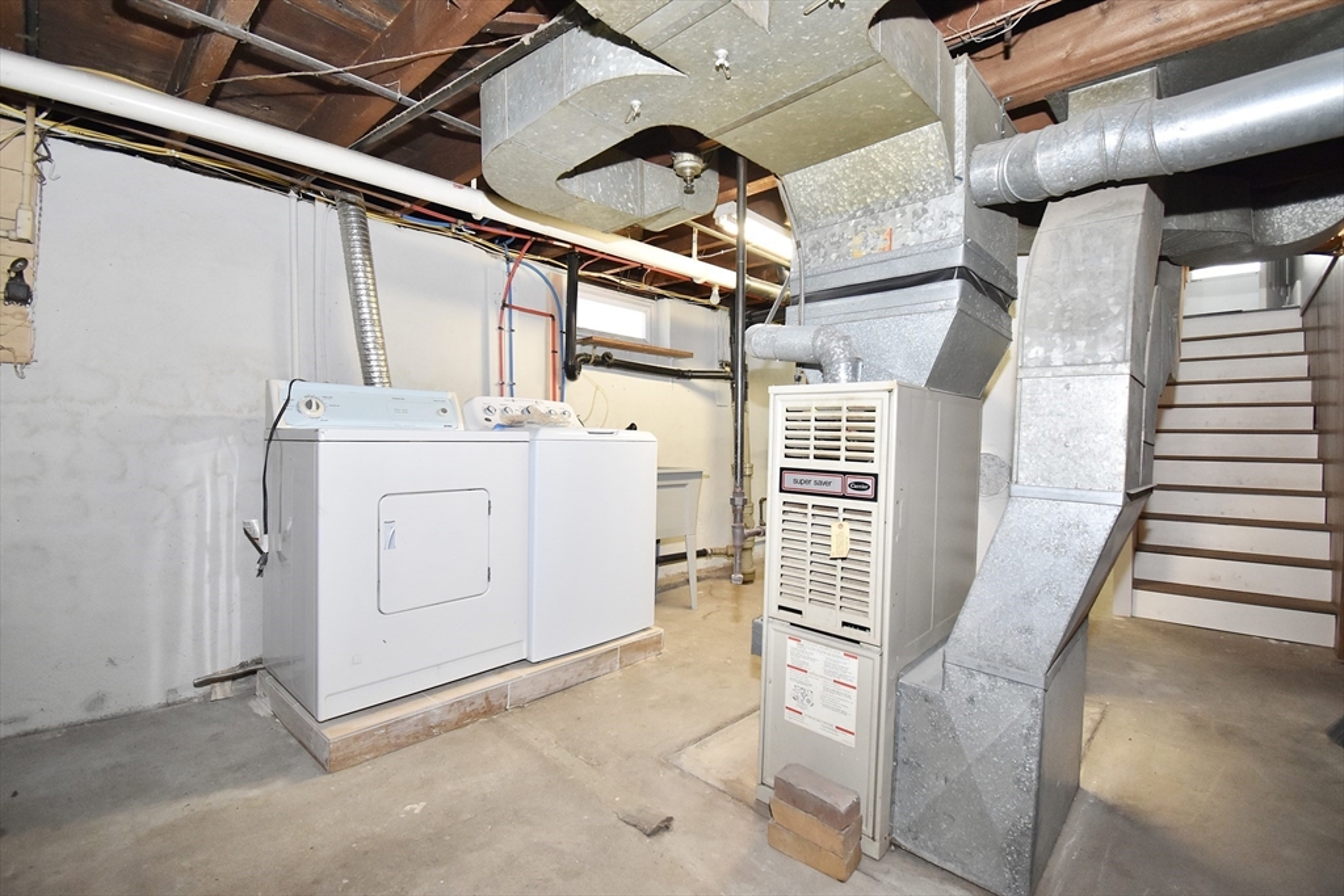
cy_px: 448
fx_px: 560
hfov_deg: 100.4
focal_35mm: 15
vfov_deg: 77.3
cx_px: 672
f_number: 4.5
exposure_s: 1/125
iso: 1100
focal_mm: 10
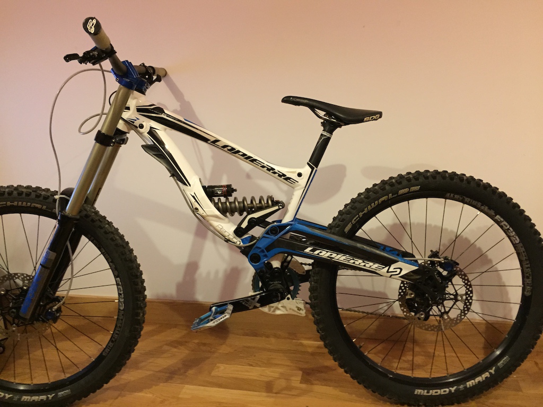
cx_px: 272
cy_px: 204
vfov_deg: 48.2
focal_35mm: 29
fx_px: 455
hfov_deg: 61.7
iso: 500
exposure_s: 1/17
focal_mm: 4.15
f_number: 2.2
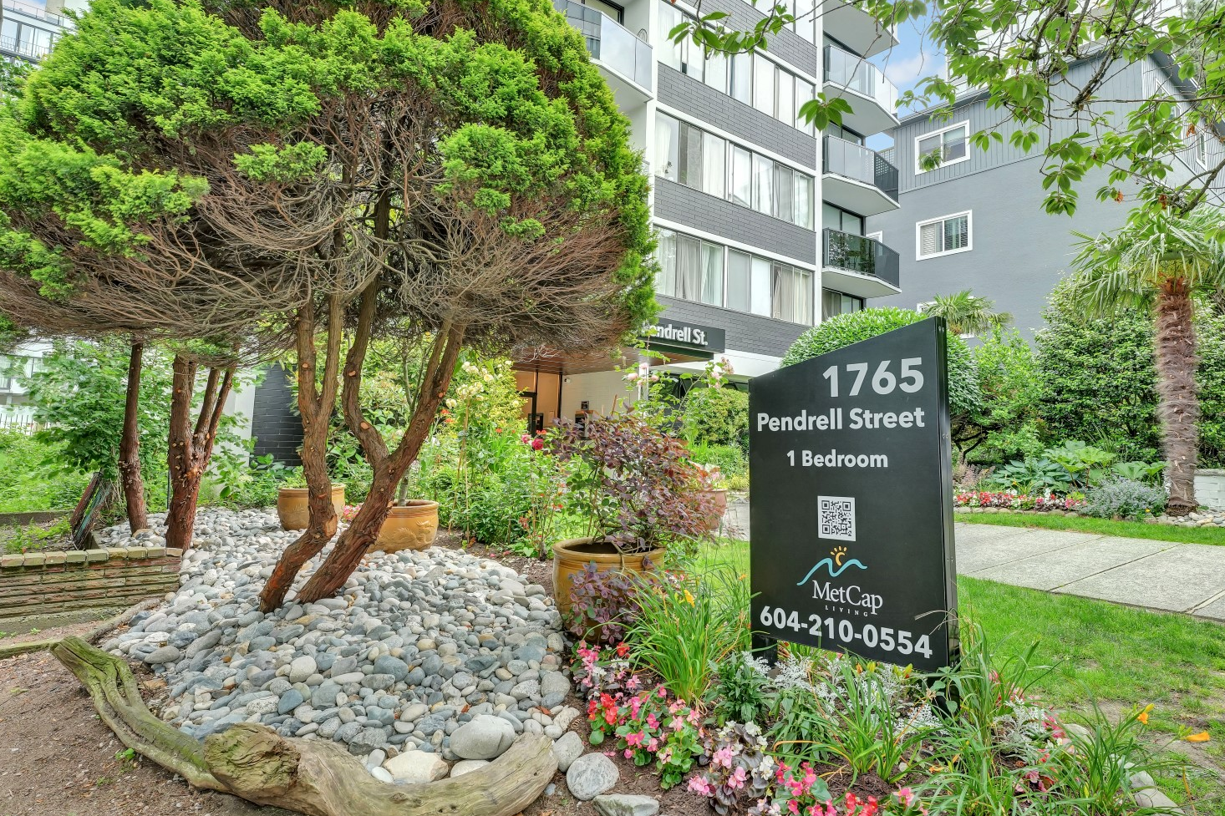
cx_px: 670
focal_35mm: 21
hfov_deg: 80.4
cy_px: 368
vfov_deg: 58.9
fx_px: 722
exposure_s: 1/50
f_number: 8
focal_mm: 19.2
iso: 400
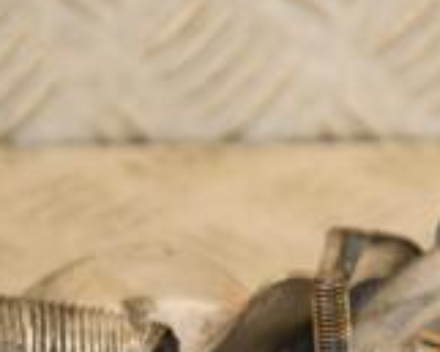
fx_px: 6294
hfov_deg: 4.0
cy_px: 475
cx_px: 369
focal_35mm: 483
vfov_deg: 3.2
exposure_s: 1/125
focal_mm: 92
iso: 800
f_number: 5.6
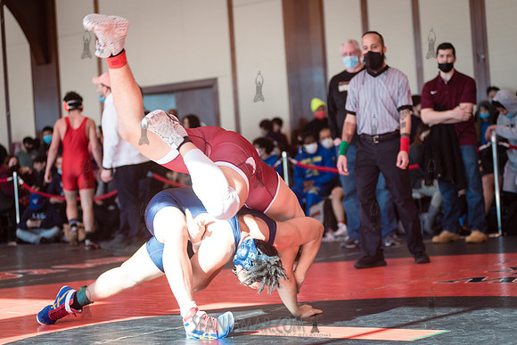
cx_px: 258
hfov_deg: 25.4
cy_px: 172
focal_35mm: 80
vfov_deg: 17.1
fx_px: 1149
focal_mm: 80
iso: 400
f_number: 3.5
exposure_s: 1/400
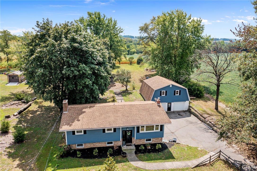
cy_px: 86
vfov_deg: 46.4
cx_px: 128
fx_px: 200
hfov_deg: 65.5
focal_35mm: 28
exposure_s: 1/1000
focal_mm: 10.26
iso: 100
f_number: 4
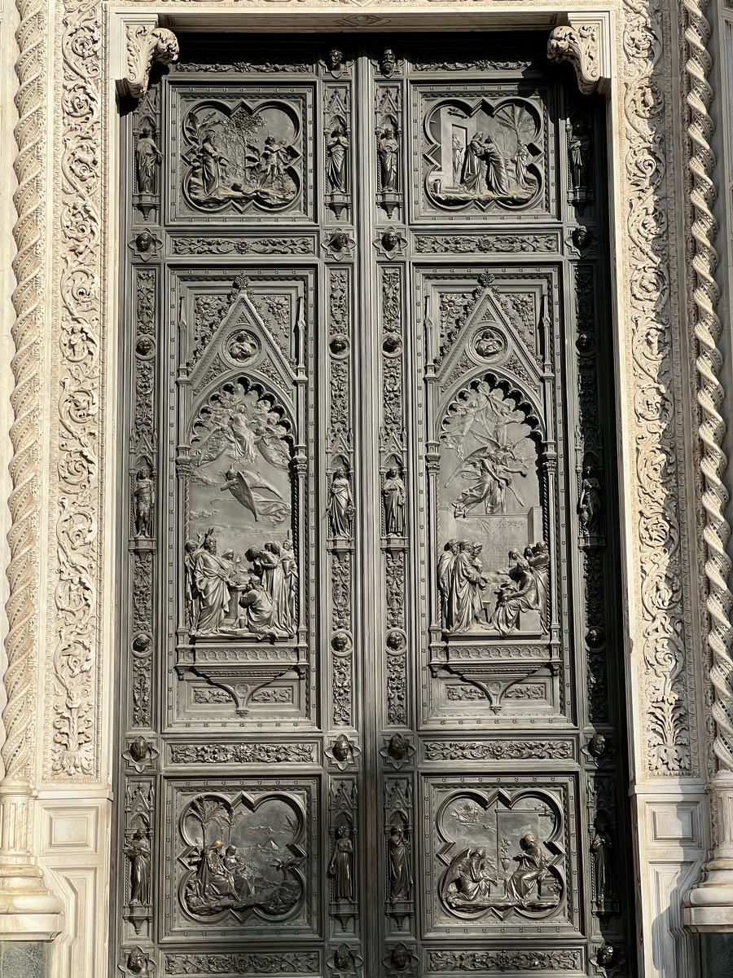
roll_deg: +0.7
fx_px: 2174
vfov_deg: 25.3
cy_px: 489
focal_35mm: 77
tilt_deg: +12.1
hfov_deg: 19.1
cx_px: 366
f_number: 2.8
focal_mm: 9
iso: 32
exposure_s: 1/536
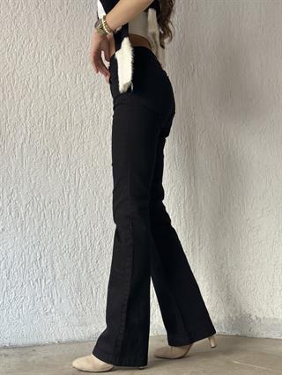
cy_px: 188
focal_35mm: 48
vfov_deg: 39.6
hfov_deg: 30.3
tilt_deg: +3.9
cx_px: 141
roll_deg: +0.8
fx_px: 521
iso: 160
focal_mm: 6.86
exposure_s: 1/60
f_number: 1.78
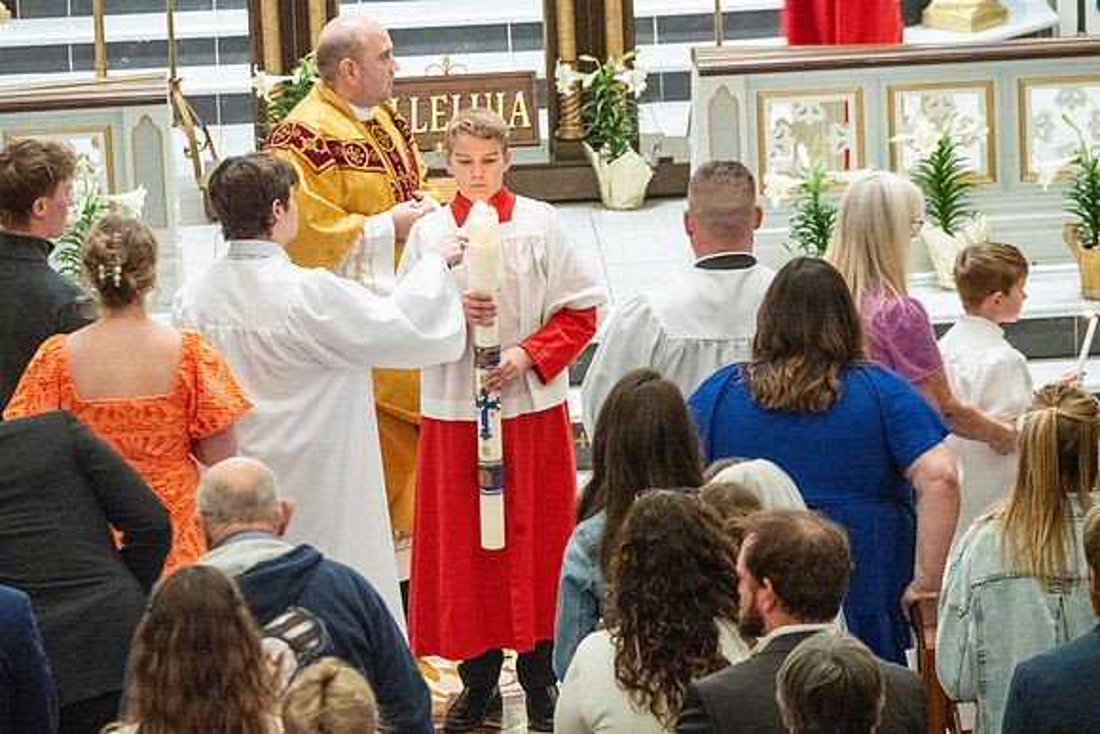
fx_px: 6112
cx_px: 550
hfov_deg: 10.3
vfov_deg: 6.9
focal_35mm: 200
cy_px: 367
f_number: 8
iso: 5000
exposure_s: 1/60
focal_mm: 200
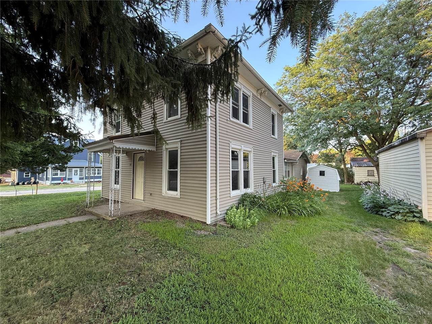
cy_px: 162
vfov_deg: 85.7
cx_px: 216
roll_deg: +0.1
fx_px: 175
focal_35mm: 14
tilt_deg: +2.8
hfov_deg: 102.1
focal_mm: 2.22
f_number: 2.2
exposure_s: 1/99
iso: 80
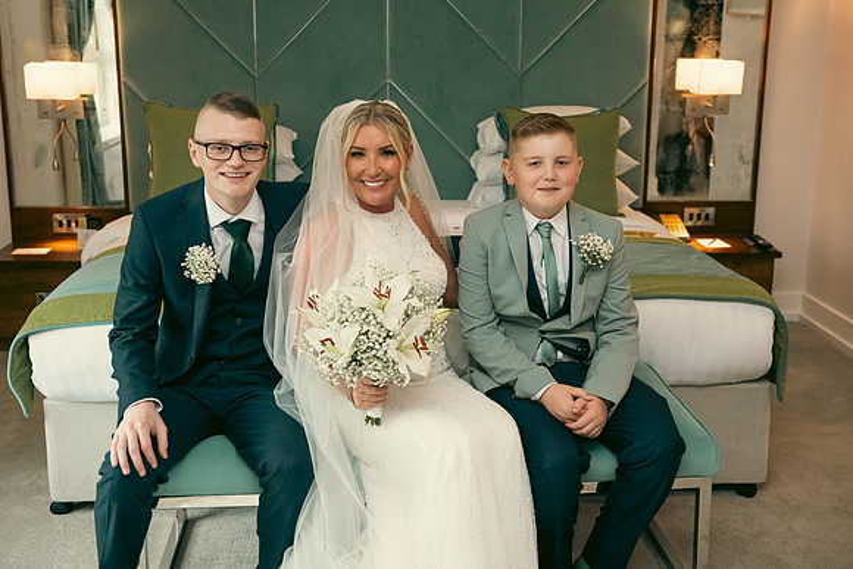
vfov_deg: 29.4
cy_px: 284
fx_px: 1086
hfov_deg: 42.9
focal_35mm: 46
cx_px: 426
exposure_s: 1/160
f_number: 3.5
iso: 800
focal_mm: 44
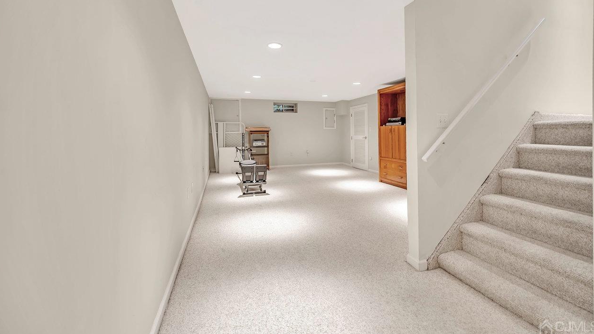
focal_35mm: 15
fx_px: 236
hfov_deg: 103.0
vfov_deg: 70.1
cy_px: 140
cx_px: 299
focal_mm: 14
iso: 100
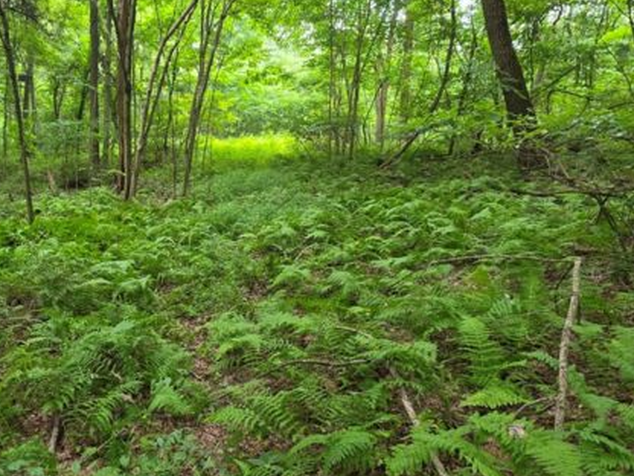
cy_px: 230
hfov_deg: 66.9
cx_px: 195
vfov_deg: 54.9
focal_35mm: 25
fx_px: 458
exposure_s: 1/60
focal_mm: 2.2
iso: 320
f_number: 1.9
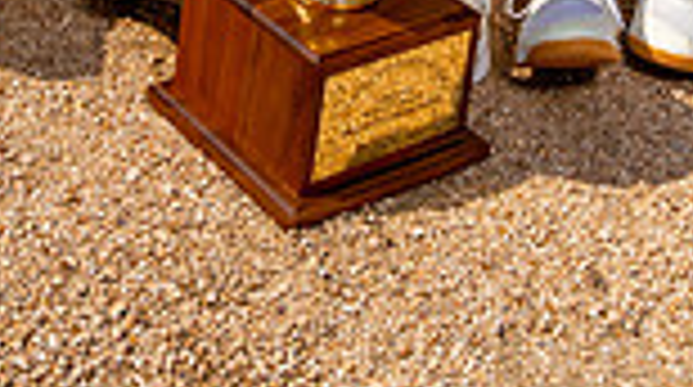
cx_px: 392
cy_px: -567
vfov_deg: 11.1
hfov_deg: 23.9
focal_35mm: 89
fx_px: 1633
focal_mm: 29
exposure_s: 1/250
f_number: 10
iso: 100
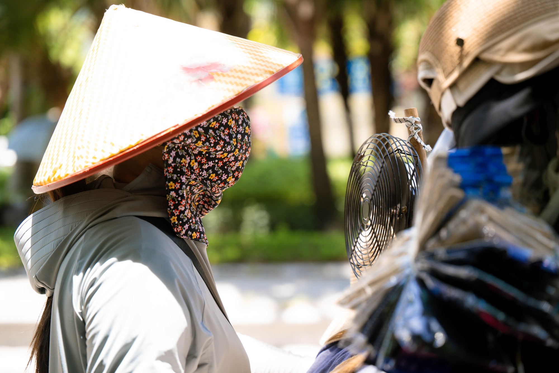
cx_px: 280
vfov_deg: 19.5
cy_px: 186
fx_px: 1087
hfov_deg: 28.8
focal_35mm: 70
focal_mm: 70
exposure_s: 1/640
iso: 320
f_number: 3.2
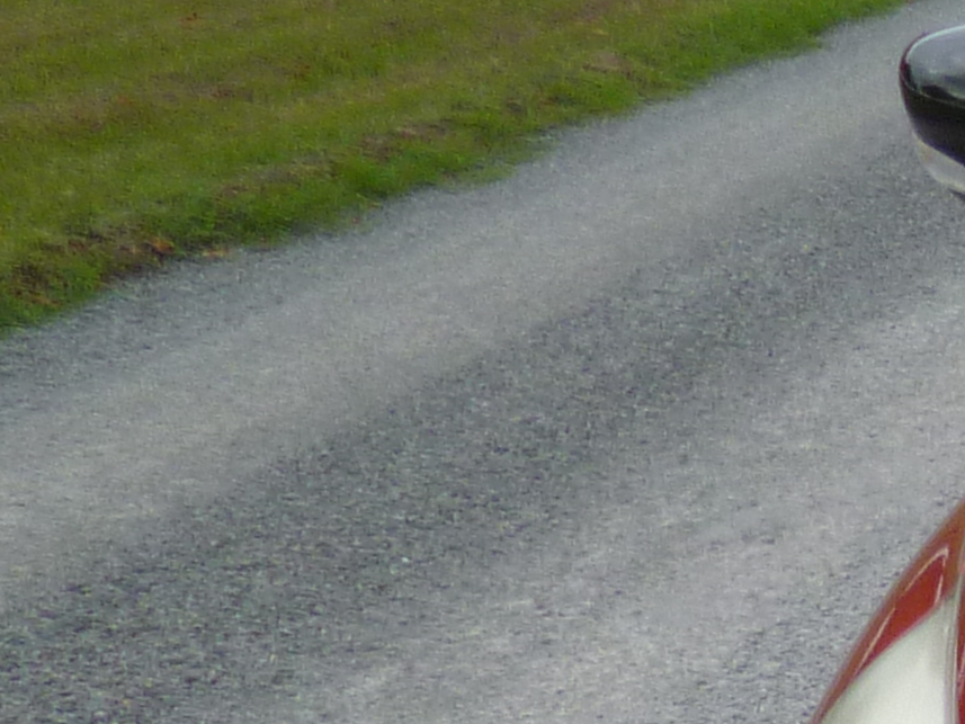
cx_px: 2074
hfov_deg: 13.4
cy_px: 1130
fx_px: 3374
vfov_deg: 11.7
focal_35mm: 121
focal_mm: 4.3
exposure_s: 1/1000
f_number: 2.5
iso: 100
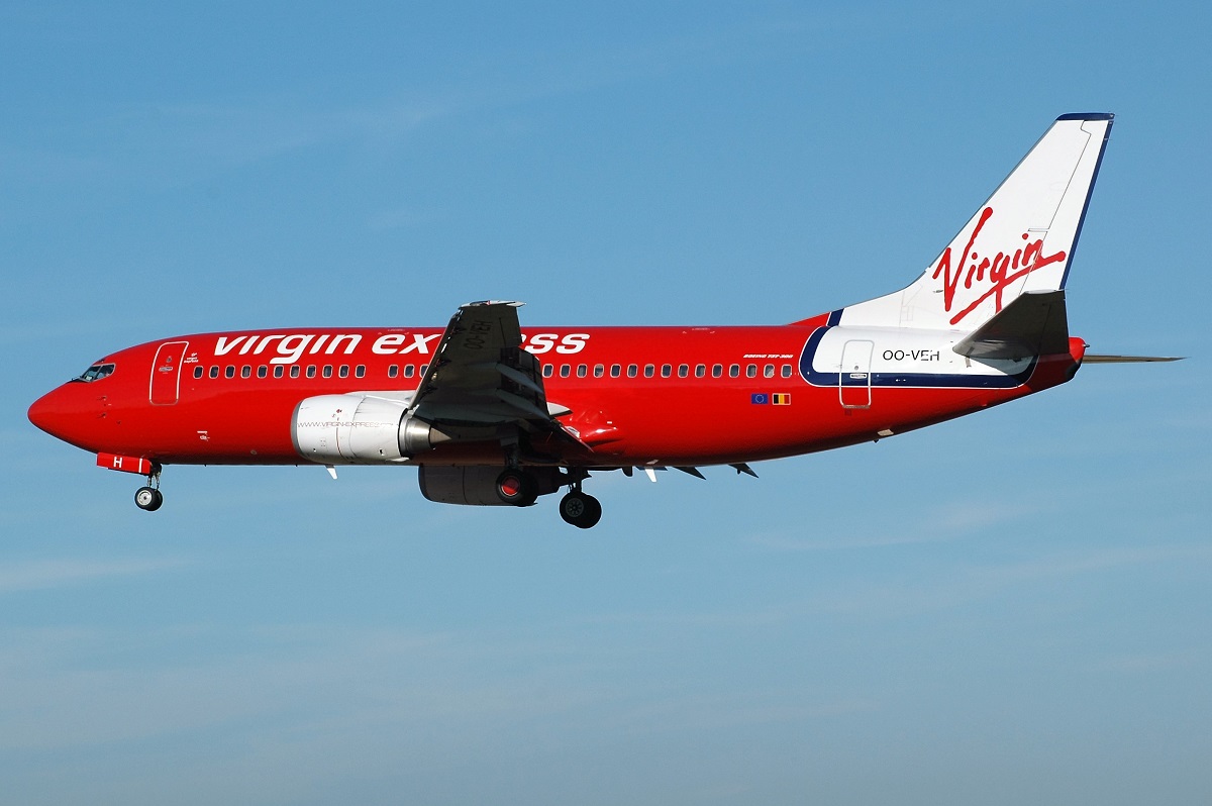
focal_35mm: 168
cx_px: 606
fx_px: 5651
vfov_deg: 8.2
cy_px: 403
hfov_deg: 12.2
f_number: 8
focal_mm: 112
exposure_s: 1/1000
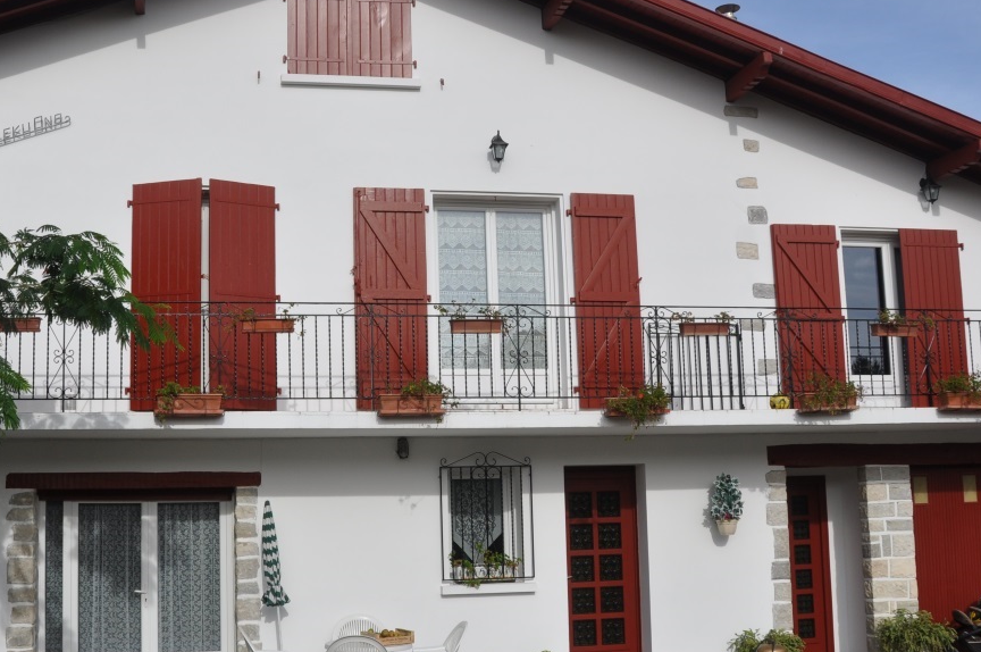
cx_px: 394
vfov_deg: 29.8
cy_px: 344
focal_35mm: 45
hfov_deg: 43.4
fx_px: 1225
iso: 200
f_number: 10
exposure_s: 1/400
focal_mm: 18
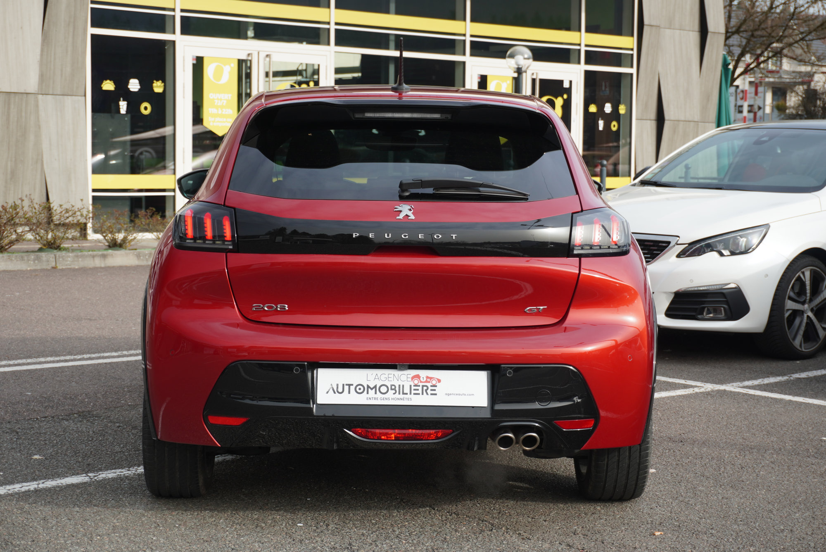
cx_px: 413
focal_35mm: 68
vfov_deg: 20.2
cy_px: 276
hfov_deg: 29.8
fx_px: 1550
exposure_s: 1/100
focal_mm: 45
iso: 100
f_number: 5.6
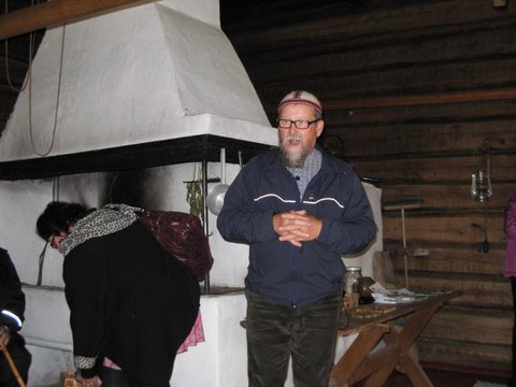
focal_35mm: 45
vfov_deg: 32.2
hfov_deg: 42.1
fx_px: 671
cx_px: 258
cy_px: 194
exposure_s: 1/93.1
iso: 326
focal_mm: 7.5
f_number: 3.1
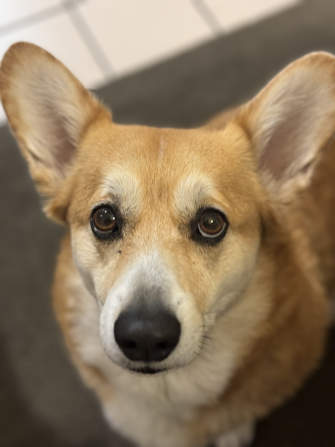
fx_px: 619
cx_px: 168
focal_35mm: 48
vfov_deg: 39.7
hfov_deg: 30.3
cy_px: 224
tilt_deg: -61.7
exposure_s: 1/40
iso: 320
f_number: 1.78
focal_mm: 6.86
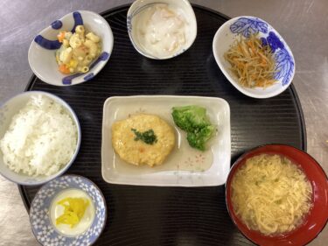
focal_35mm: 31
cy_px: 123
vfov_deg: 45.4
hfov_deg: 58.4
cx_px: 164
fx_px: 294
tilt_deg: -82.1
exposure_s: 1/60
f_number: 2.4
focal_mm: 3.3
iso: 250
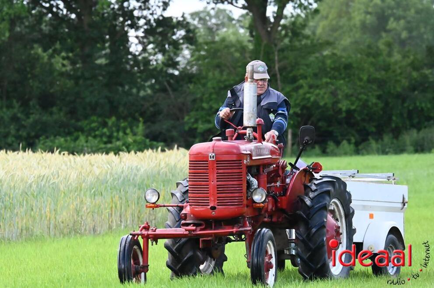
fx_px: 3853
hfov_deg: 6.4
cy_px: 144
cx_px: 217
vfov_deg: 4.3
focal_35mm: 320
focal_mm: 320
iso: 32000
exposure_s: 1/8000
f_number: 11
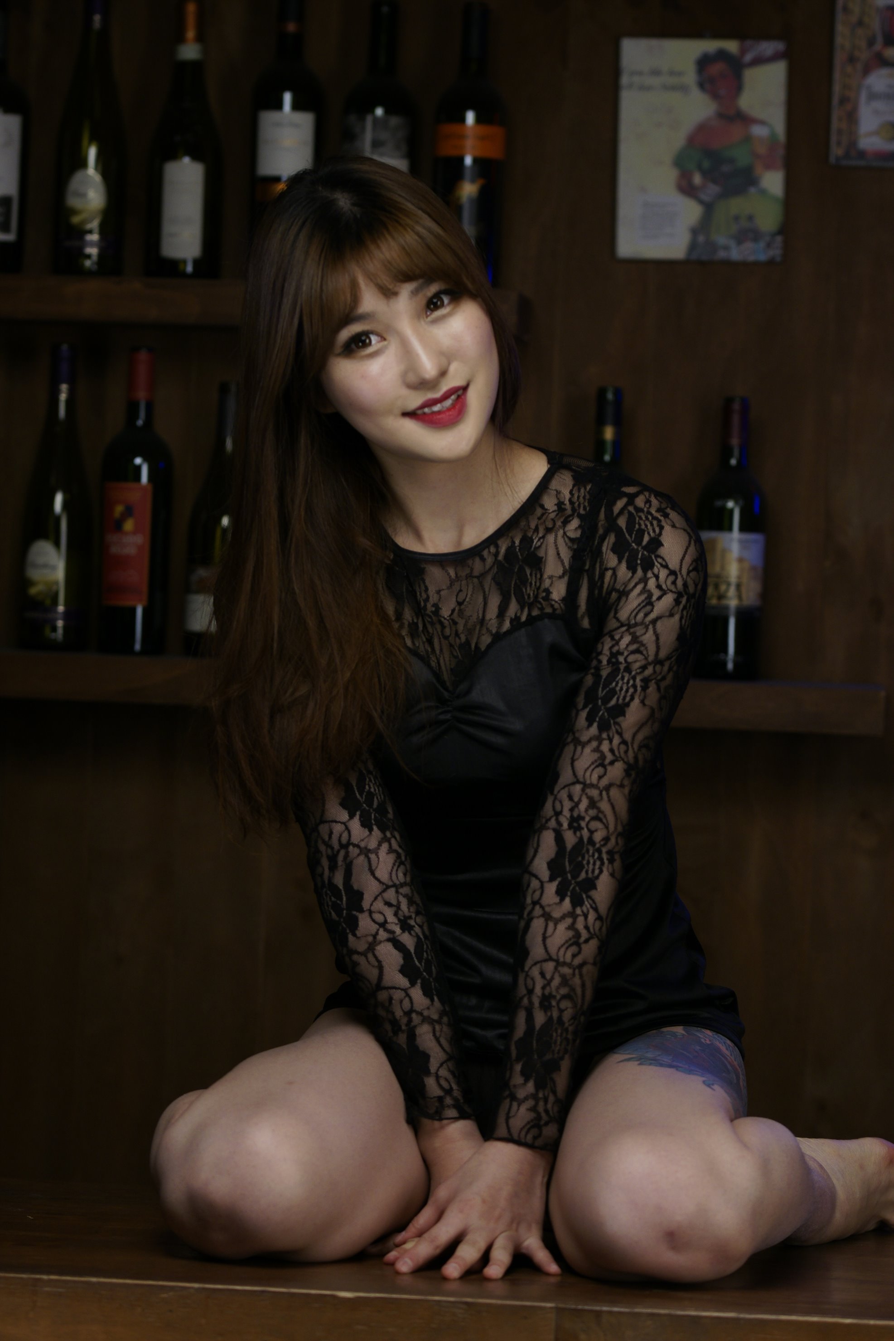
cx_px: 447
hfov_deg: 10.2
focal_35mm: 135
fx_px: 5029
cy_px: 670
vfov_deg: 15.2
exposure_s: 1/125
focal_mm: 90
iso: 250
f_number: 3.2
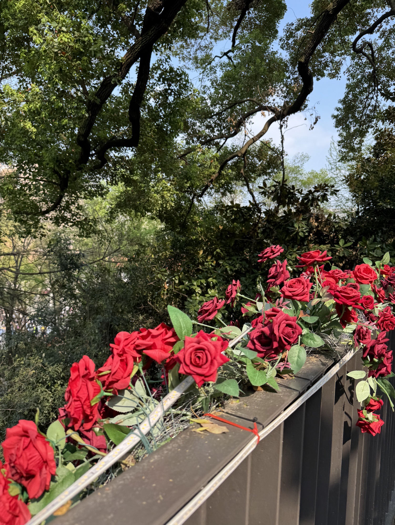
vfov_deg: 71.6
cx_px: 198
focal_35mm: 24
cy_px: 262
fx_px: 365
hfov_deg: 56.9
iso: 80
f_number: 1.78
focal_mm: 6.76
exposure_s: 1/876
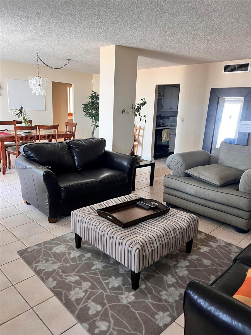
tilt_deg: -12.2
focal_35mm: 26
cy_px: 168
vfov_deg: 67.3
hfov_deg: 53.1
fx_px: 251
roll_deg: -2.3
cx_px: 126
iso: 160
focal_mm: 5.7
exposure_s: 1/60
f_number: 1.5
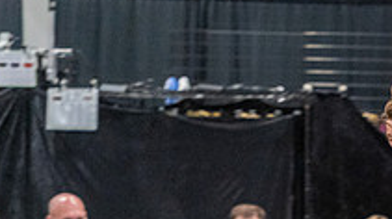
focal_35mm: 577
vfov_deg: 2.1
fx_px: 5989
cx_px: 425
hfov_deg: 3.7
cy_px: 331
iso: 6400
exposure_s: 1/250
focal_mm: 200
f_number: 2.8
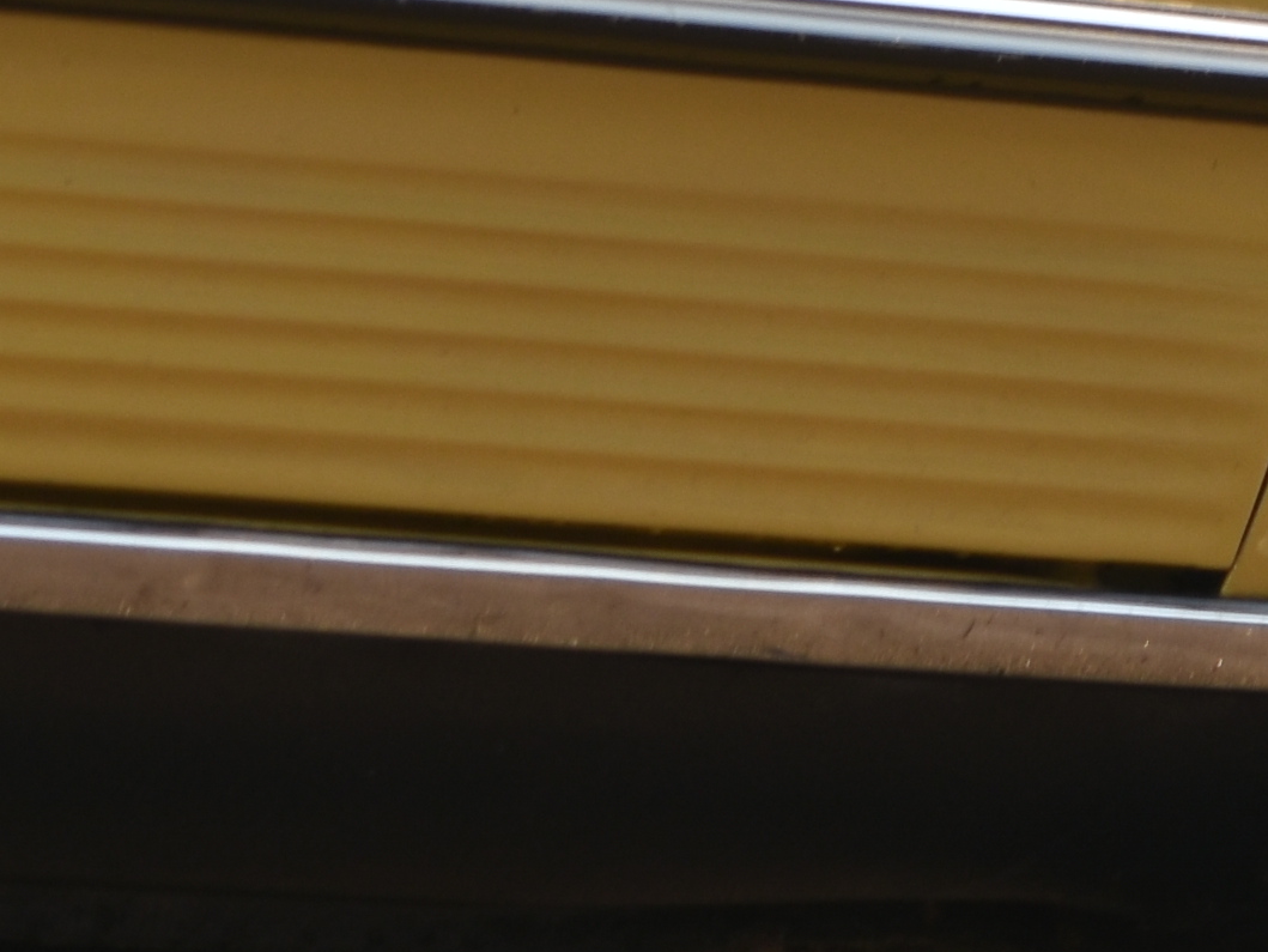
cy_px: -357
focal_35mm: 1103
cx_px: 1111
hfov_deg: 1.8
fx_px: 40407
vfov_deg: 1.3
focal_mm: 135
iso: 100
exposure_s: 1/160
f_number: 5.6
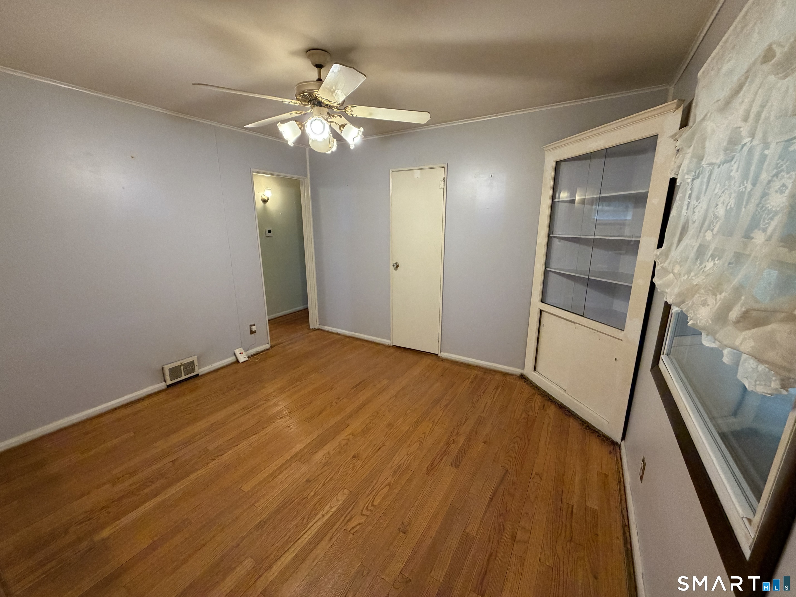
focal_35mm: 14
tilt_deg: -14.0
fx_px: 322
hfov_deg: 102.1
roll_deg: +0.0
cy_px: 298
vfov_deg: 85.7
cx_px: 398
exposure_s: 1/60
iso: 400
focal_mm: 2.22
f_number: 2.2
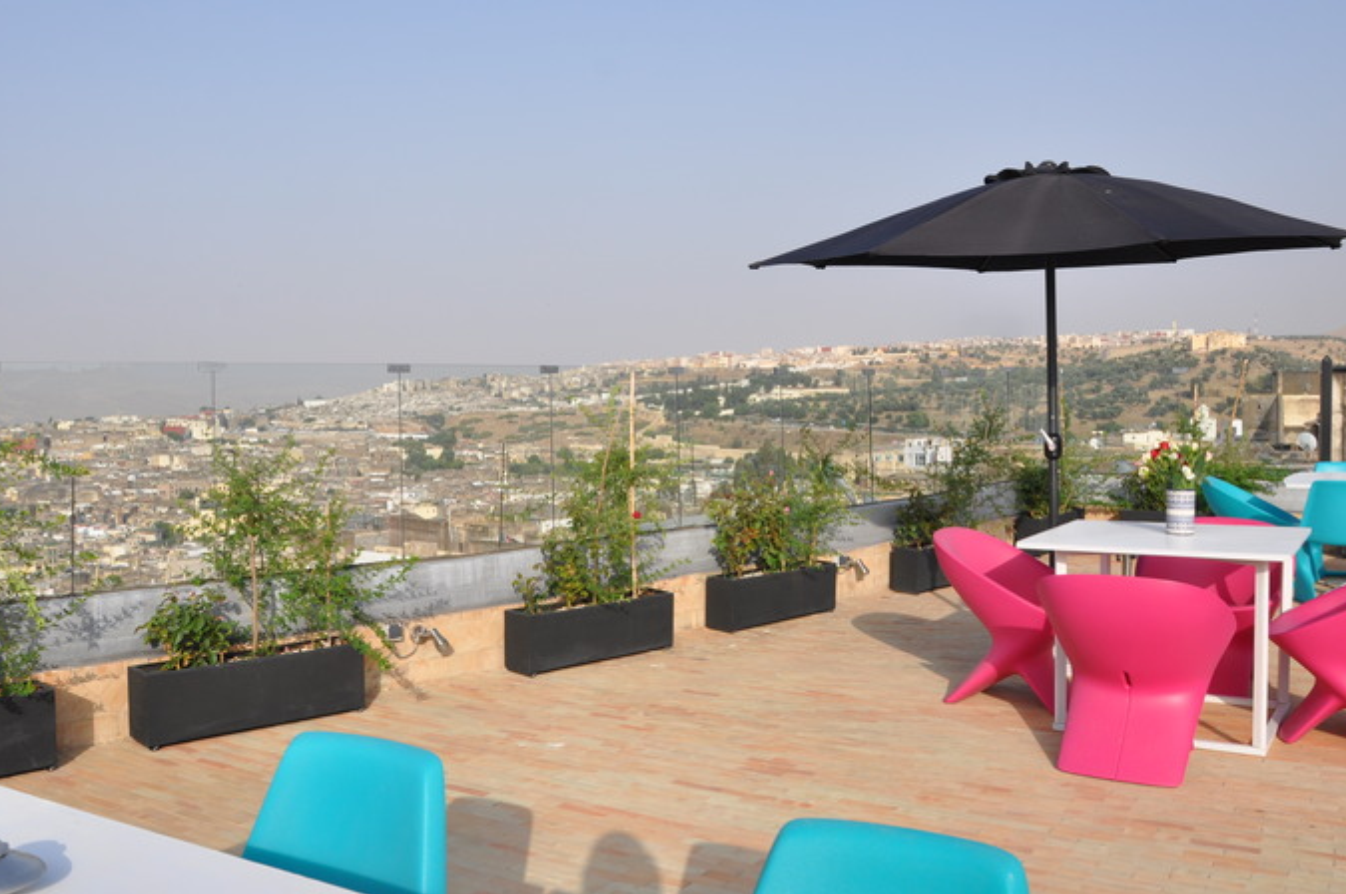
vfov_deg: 41.0
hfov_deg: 58.8
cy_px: 402
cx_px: 678
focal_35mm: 32
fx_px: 1195
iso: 200
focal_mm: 18
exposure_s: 1/320
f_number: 9
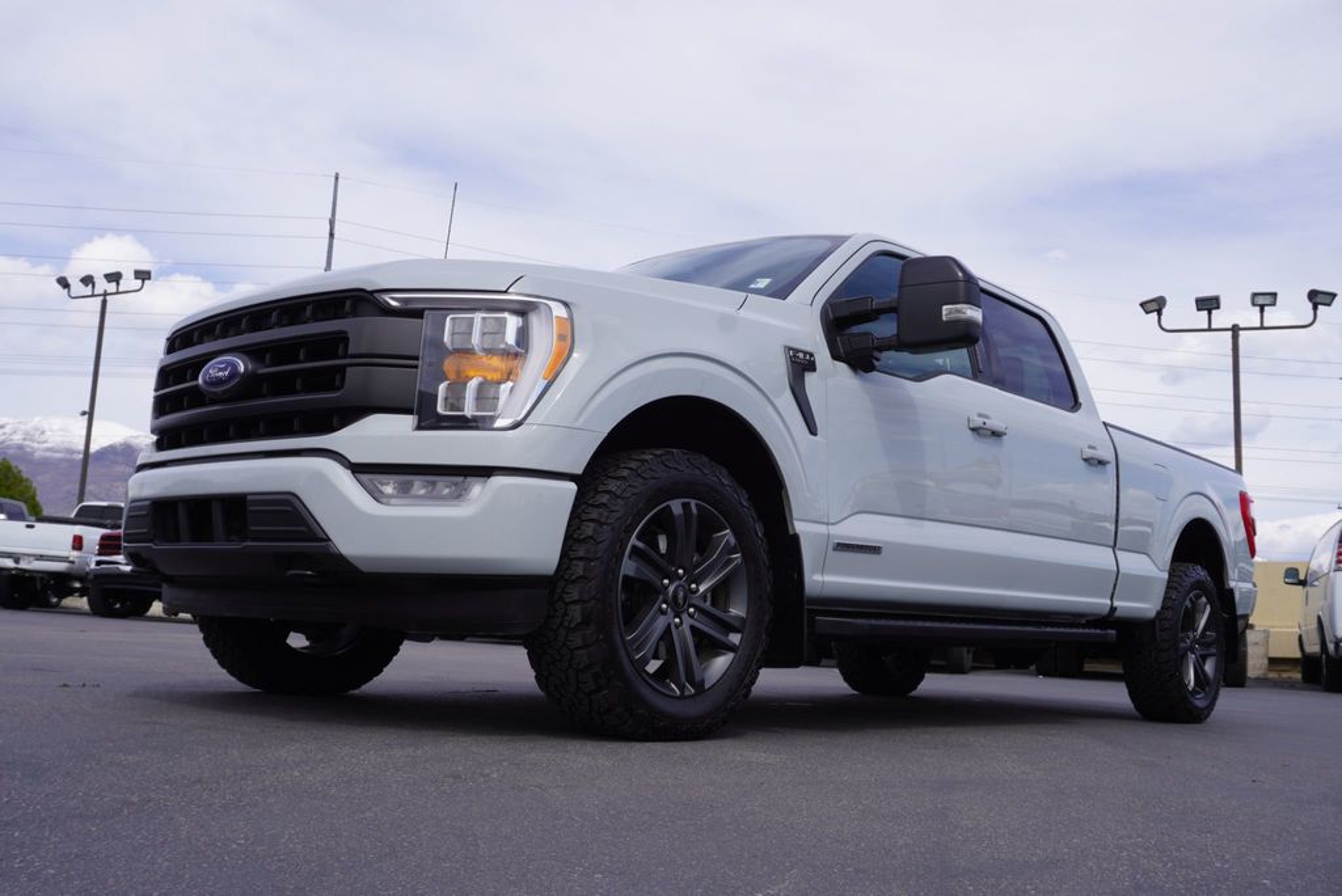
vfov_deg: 40.0
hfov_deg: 57.2
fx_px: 1231
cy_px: 448
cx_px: 671
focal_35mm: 33
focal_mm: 22
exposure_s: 1/200
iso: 100
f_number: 10
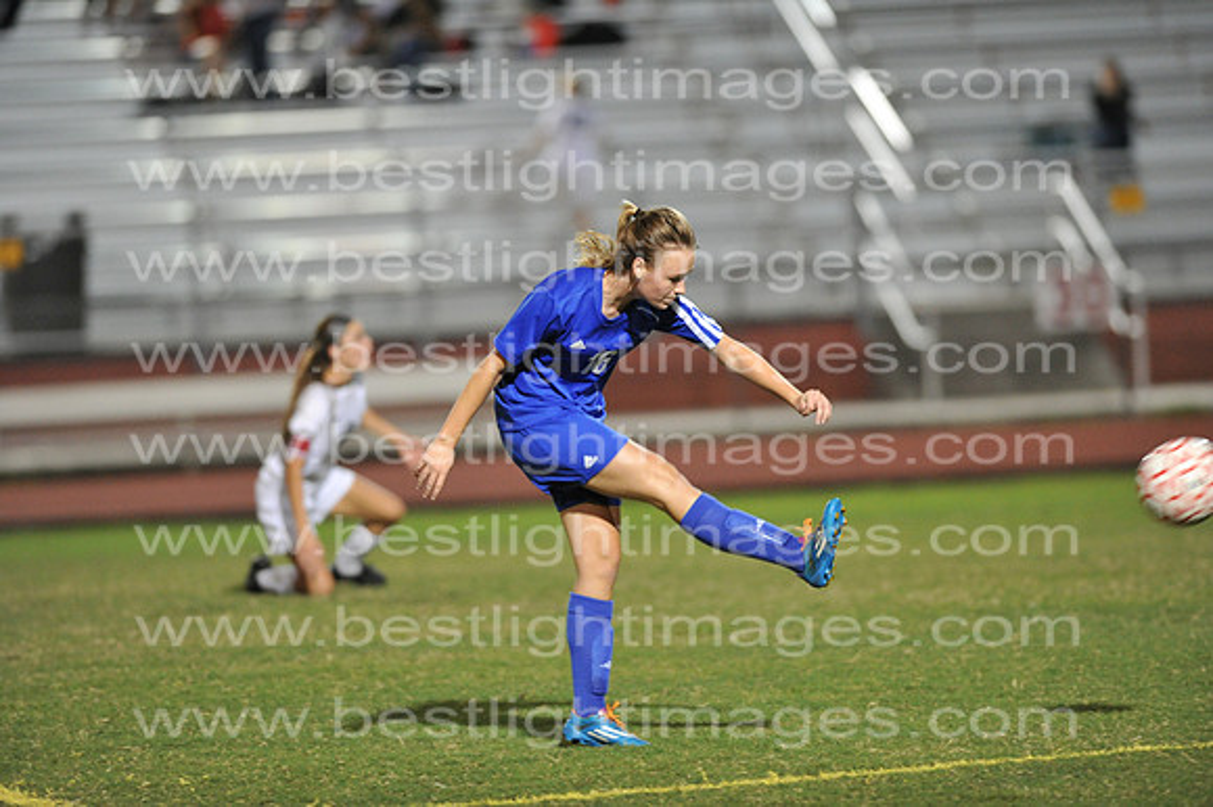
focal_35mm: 300
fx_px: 10102
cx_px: 606
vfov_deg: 4.6
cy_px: 404
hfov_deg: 6.9
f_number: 3.2
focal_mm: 300
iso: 5000
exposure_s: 1/400
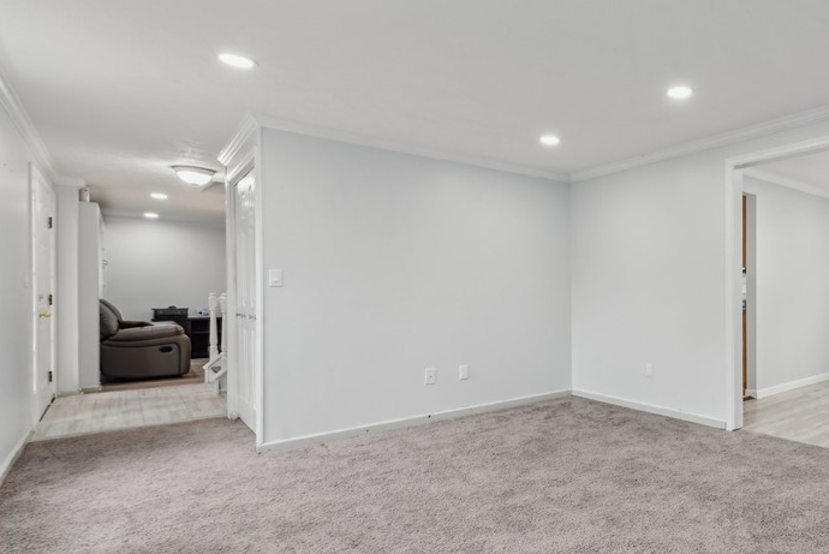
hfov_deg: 72.1
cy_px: 288
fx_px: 507
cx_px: 640
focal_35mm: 22
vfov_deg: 57.3
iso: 50
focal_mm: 14
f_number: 11
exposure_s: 1/2.5
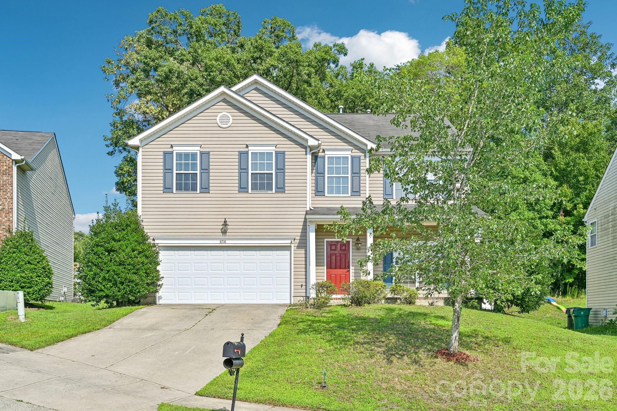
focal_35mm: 34
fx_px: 574
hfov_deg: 56.5
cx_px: 308
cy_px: 206
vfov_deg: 39.4
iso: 100
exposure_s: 1/320
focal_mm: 33.5
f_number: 8
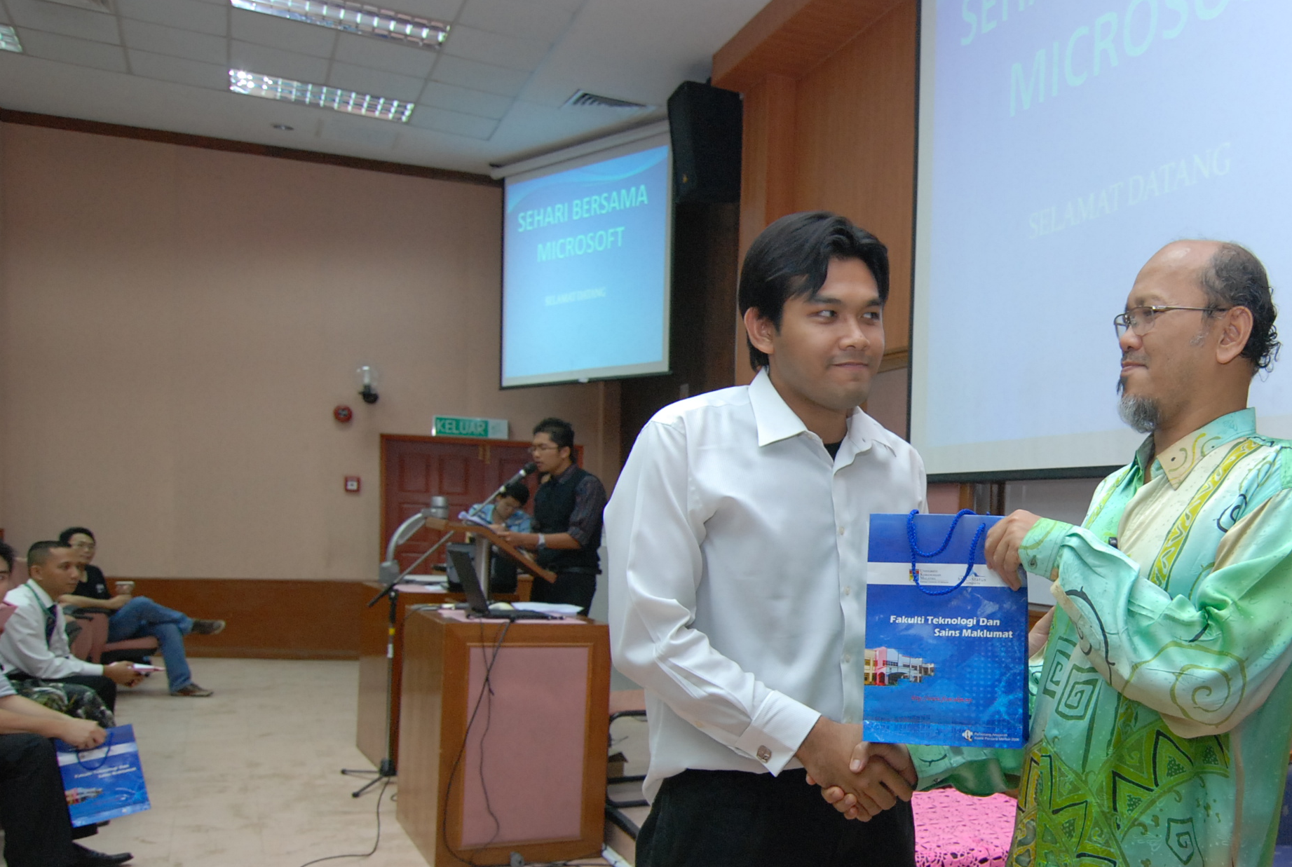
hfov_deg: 53.7
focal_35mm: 33
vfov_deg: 39.5
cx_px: 1014
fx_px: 1187
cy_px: 595
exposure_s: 1/60
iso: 640
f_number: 4.5
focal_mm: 14
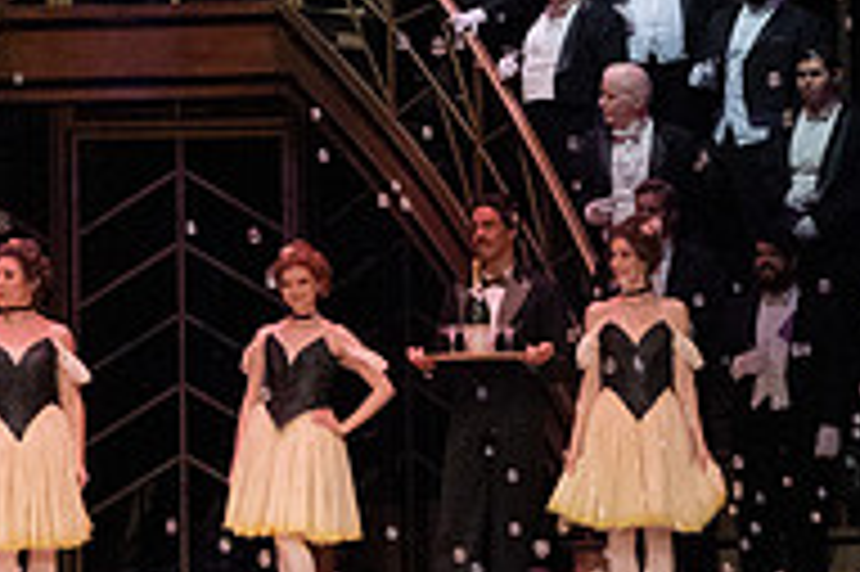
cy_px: -83
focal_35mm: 274
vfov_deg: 5.0
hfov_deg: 7.5
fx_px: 6540
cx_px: -41
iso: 12800
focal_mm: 90
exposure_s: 1/400
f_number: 16
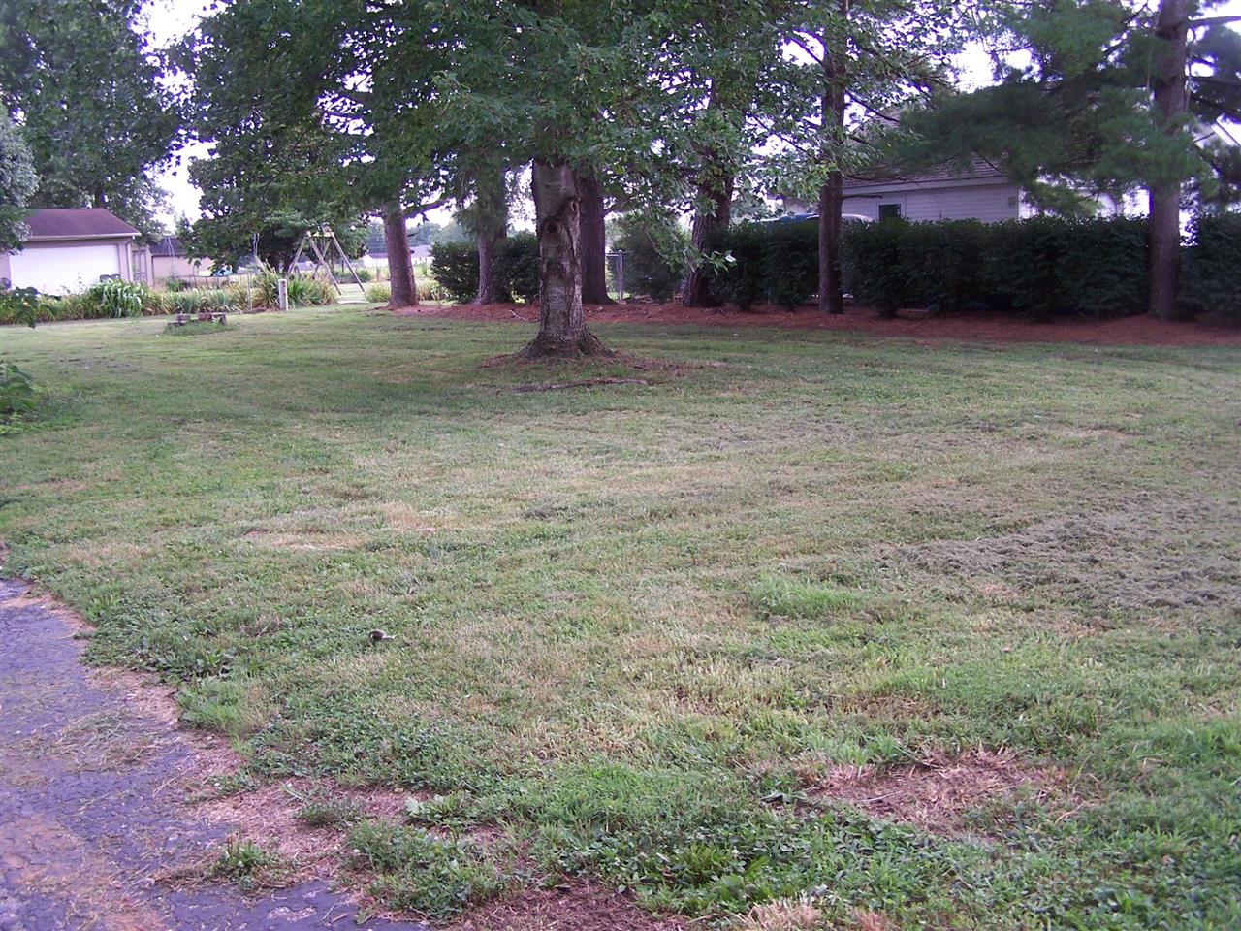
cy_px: 466
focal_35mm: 38
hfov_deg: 49.0
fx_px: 1362
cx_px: 620
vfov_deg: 37.7
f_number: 2.8
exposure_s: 1/60
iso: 80
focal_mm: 6.3
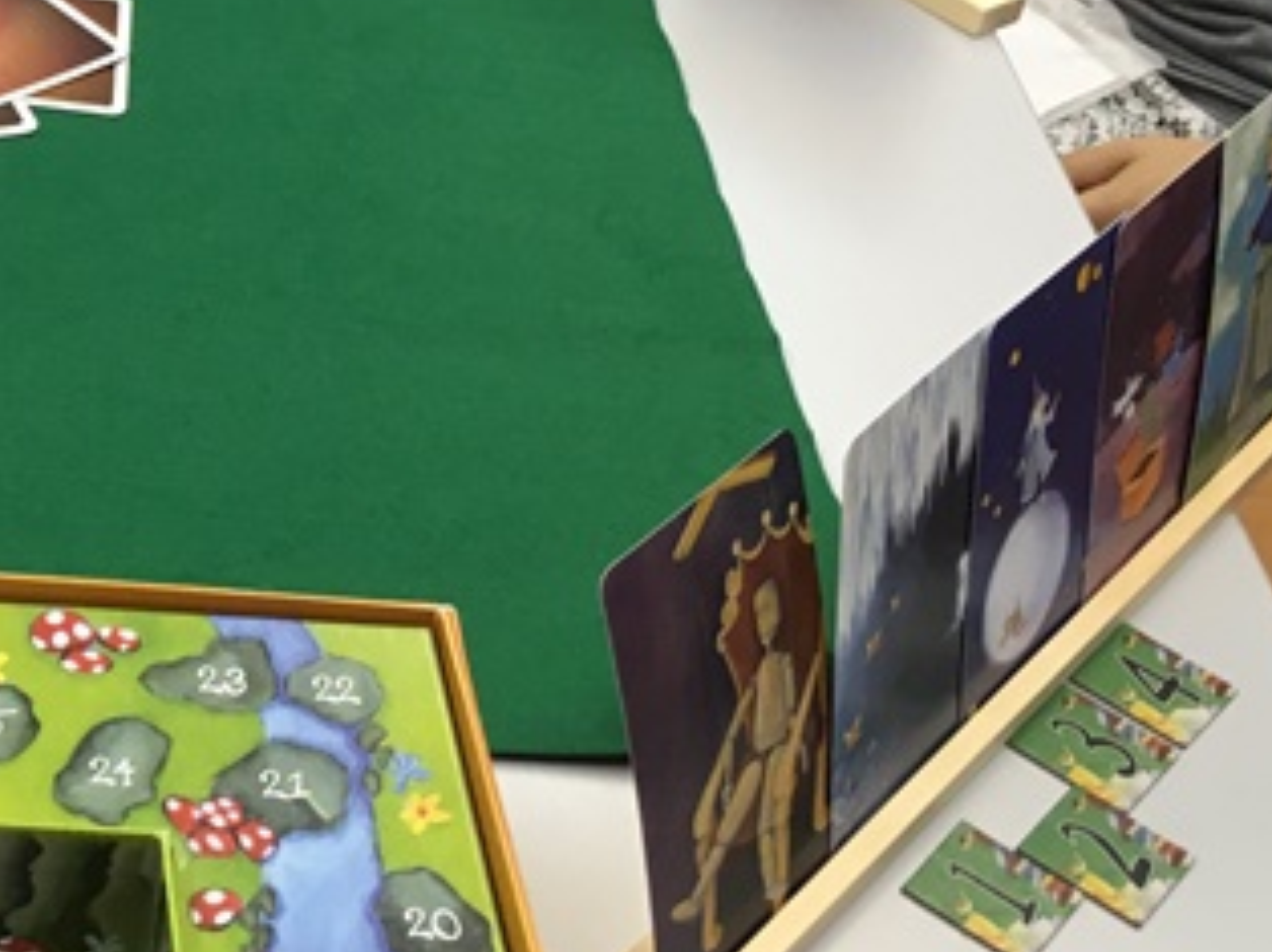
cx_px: -105
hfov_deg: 24.7
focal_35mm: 74
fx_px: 2717
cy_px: 178
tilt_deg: -34.8
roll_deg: -6.0
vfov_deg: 19.6
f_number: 2.2
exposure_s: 1/30
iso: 64
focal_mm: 4.15
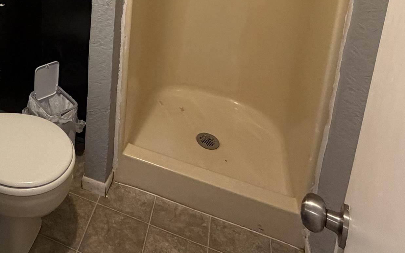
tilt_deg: -12.8
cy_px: -77
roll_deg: -1.6
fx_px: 408
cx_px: 68
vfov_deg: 28.3
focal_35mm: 37
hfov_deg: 49.0
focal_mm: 2.22
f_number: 2.2
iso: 400
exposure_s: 1/60
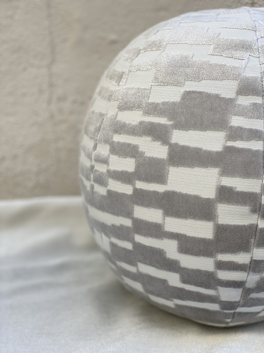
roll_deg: +1.3
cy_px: 176
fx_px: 529
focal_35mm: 52
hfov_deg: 28.0
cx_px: 132
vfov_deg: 36.8
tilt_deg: -11.9
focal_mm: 6
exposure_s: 1/210
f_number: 2
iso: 20
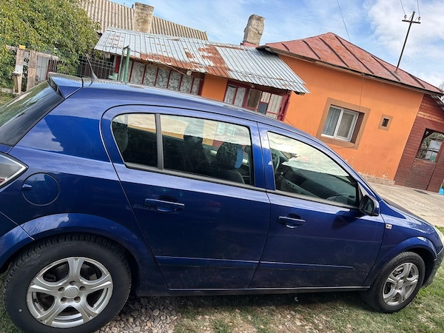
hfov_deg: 67.3
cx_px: 222
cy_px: 166
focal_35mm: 26
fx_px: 333
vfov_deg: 53.1
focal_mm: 5.96
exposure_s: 1/1037
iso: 50
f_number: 1.6
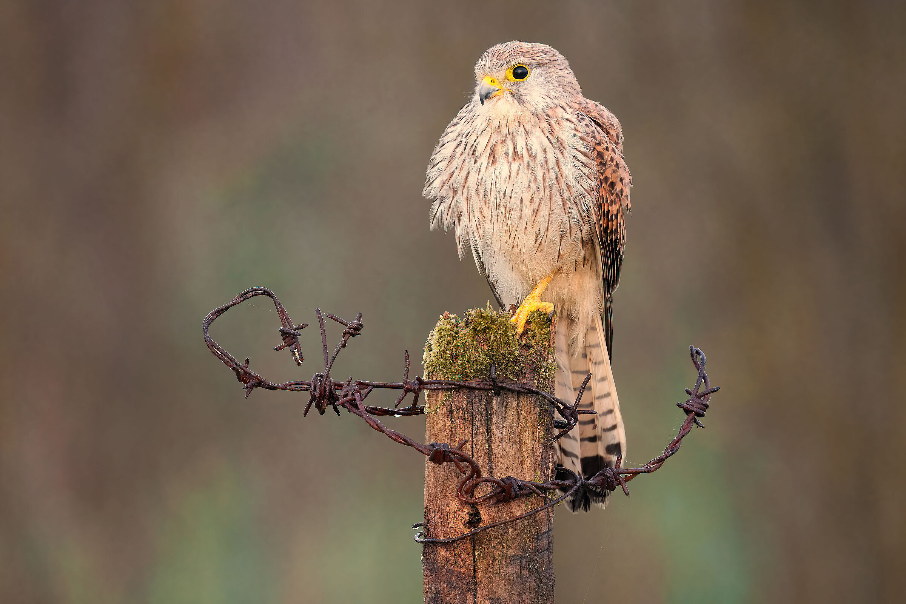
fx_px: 22648
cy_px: 302
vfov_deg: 1.5
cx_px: 453
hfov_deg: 2.3
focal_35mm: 900
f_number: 6.3
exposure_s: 1/200
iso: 1250
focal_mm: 600
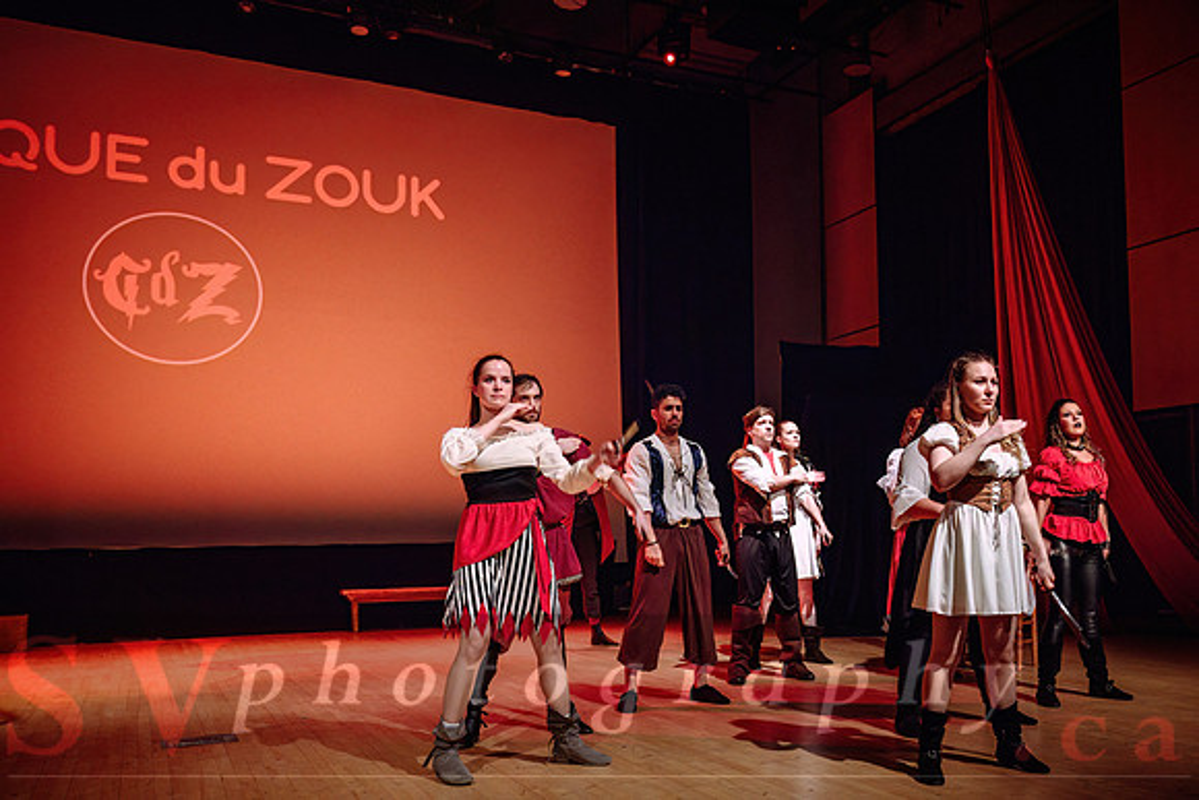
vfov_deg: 39.8
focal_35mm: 33
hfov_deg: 56.6
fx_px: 1102
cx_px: 729
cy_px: 475
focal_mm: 27
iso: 1600
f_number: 2.8
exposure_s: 1/200
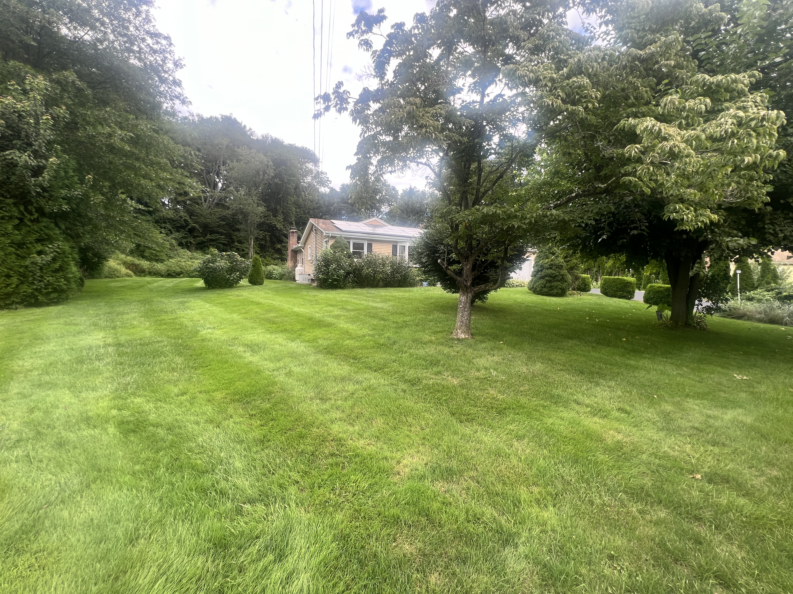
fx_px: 298
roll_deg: -0.6
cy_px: 297
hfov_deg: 106.2
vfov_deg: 89.9
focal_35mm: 13
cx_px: 396
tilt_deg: -3.1
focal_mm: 1.57
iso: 32
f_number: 1.8
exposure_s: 1/187
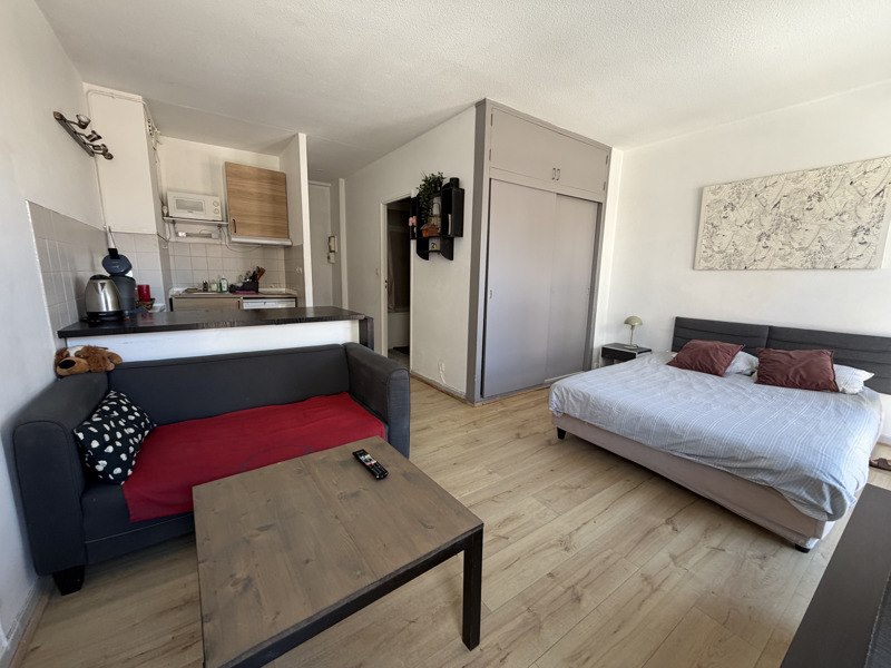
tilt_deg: -10.8
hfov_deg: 102.1
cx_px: 446
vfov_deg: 85.7
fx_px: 360
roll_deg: -1.3
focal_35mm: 14
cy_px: 334
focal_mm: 2.22
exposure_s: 1/121
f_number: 2.2
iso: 160
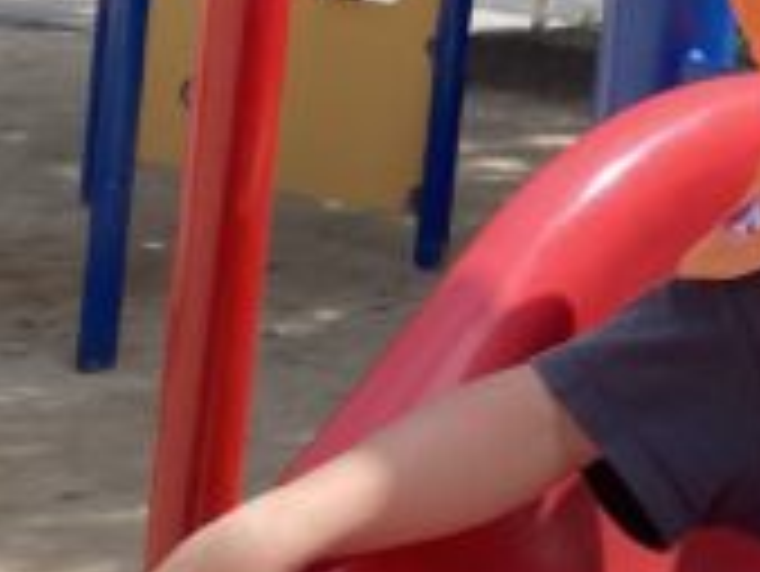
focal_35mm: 127
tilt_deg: -2.0
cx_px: 1358
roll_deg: -8.0
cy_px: -135
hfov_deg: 13.9
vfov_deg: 11.4
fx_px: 2790
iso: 20
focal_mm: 3.99
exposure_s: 1/1116
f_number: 1.8
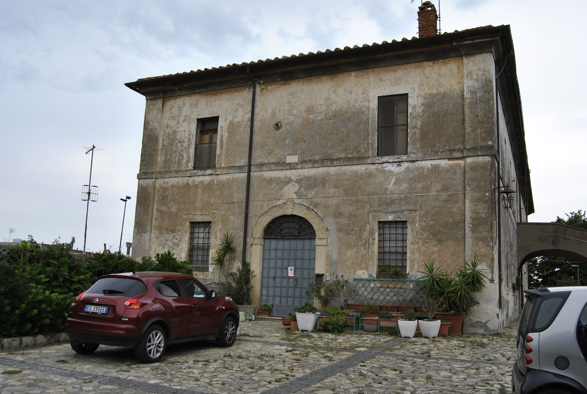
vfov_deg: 40.1
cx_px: 294
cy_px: 197
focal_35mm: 33
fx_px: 539
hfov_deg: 57.1
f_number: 5.6
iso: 100
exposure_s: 1/125
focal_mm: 22
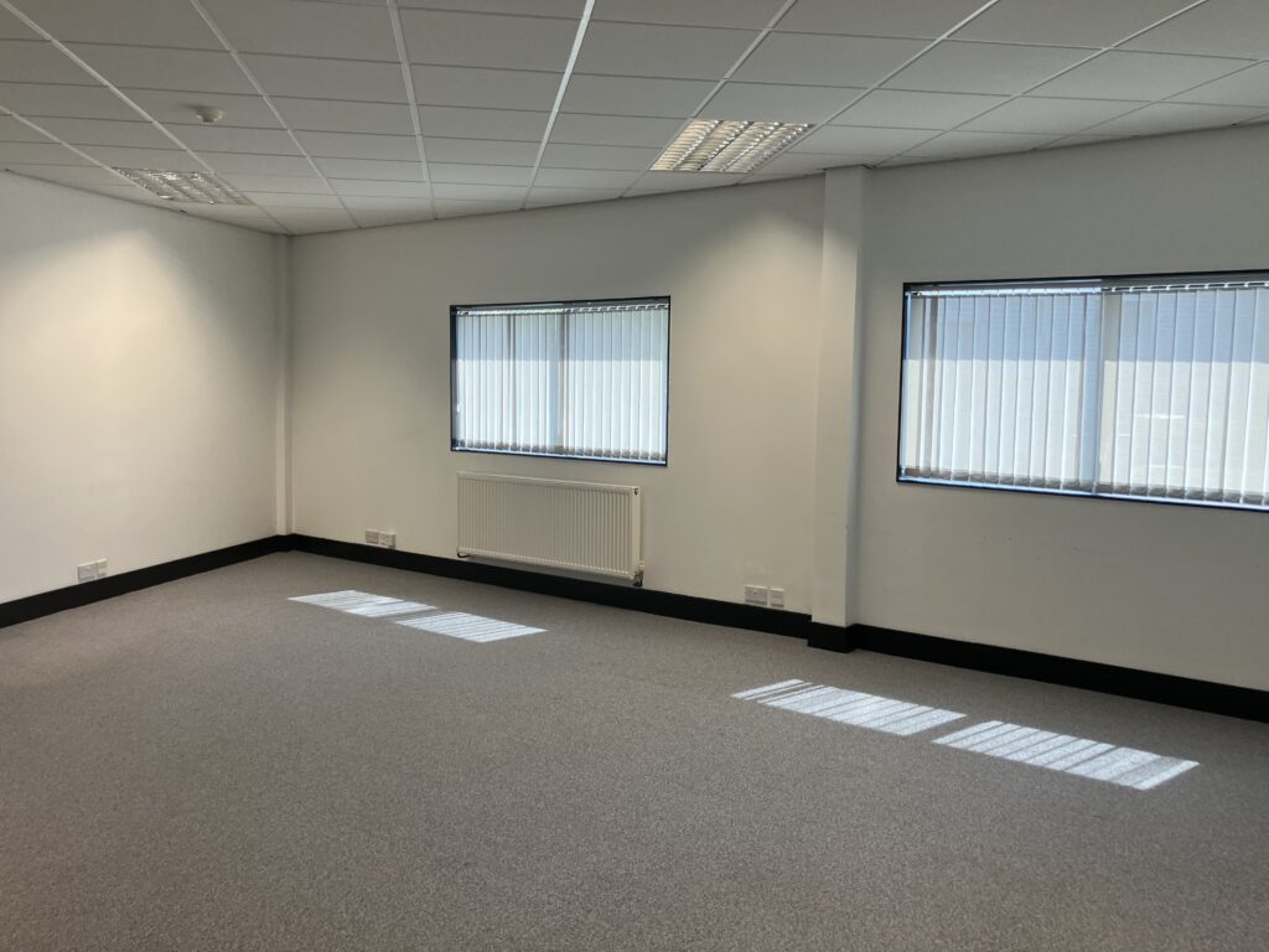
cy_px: 476
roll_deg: -1.2
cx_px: 634
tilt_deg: -4.2
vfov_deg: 49.7
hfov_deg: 63.4
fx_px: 1026
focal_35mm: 28
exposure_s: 1/100
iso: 64
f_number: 1.8
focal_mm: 3.99
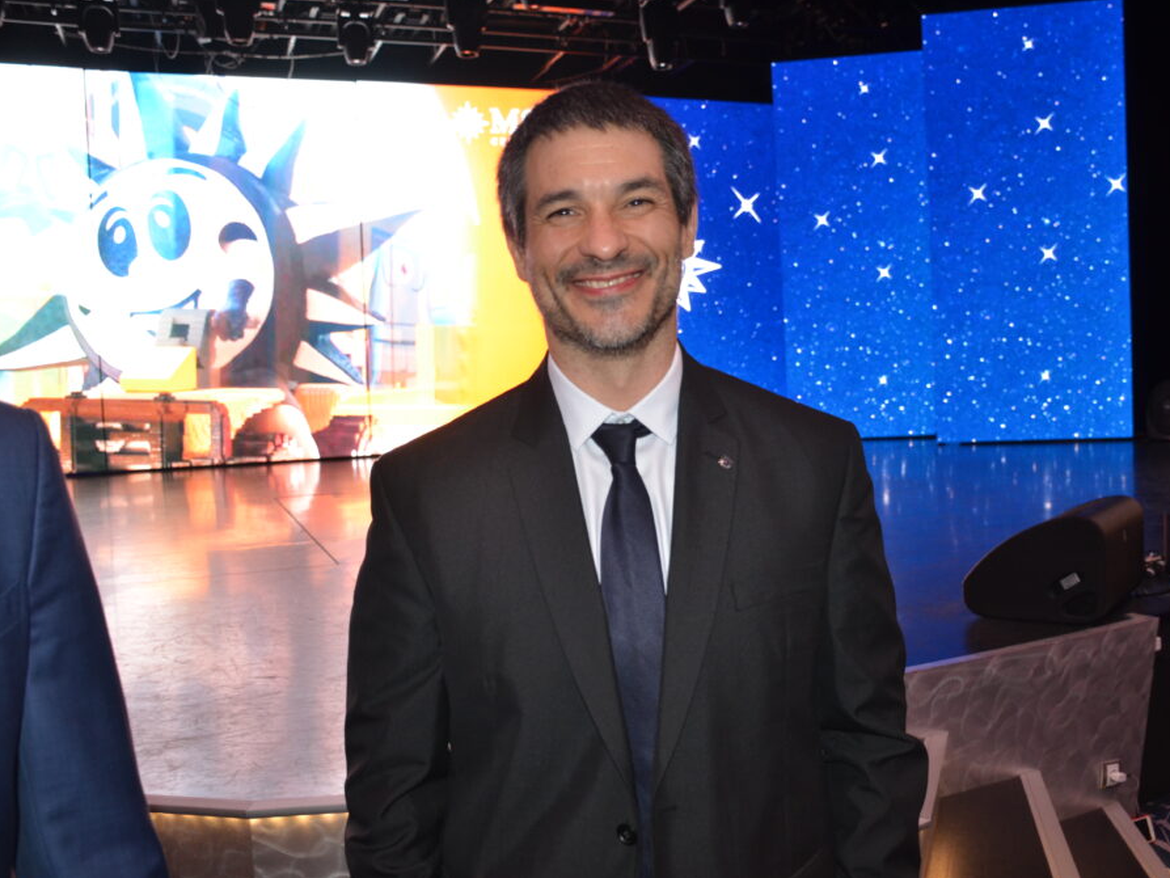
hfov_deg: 55.3
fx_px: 1116
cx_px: 624
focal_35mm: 33
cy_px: 439
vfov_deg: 43.0
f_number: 3.5
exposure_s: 1/60
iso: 800
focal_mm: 20
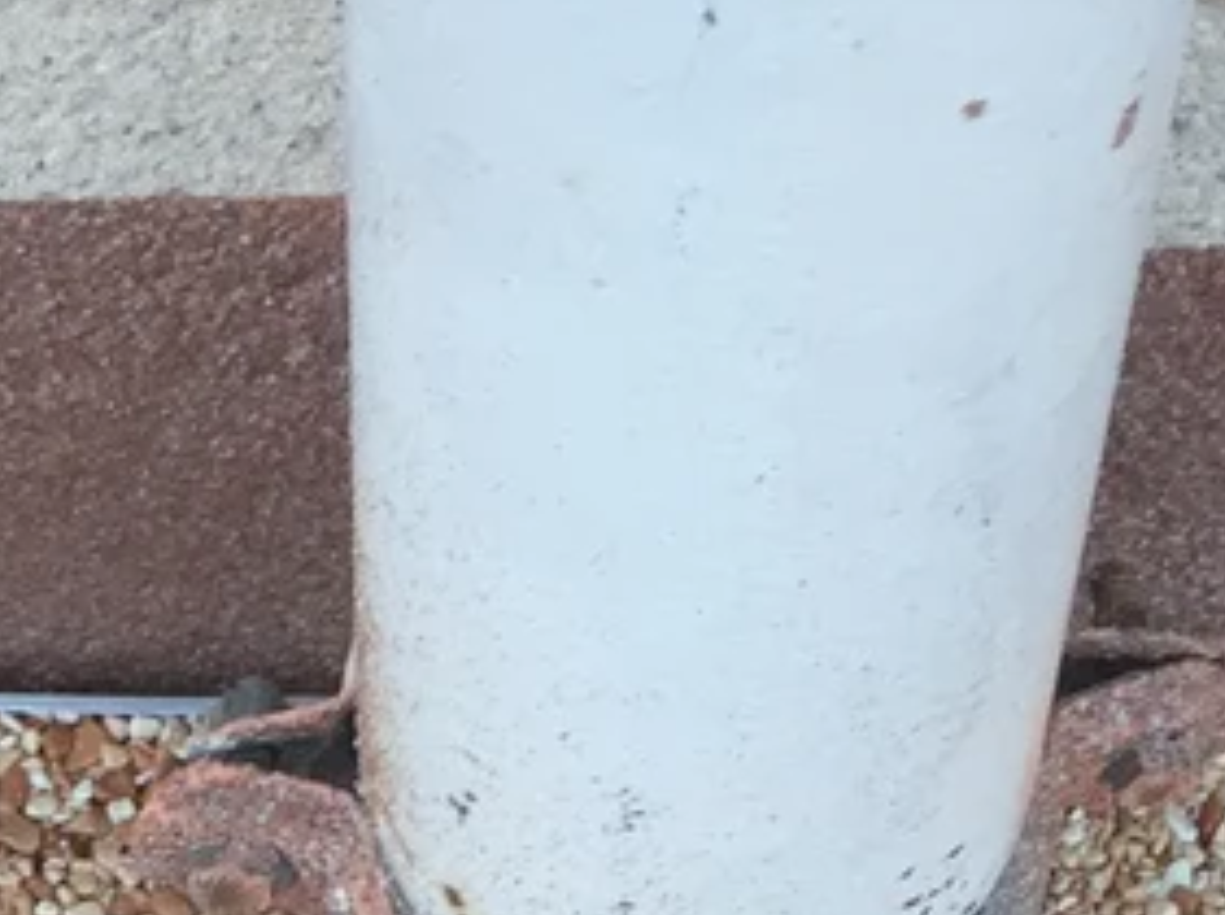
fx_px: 5478
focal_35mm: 155
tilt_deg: -76.2
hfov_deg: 12.7
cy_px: 2264
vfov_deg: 8.6
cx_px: 423
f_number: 2.2
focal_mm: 4.15
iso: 32
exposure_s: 1/107
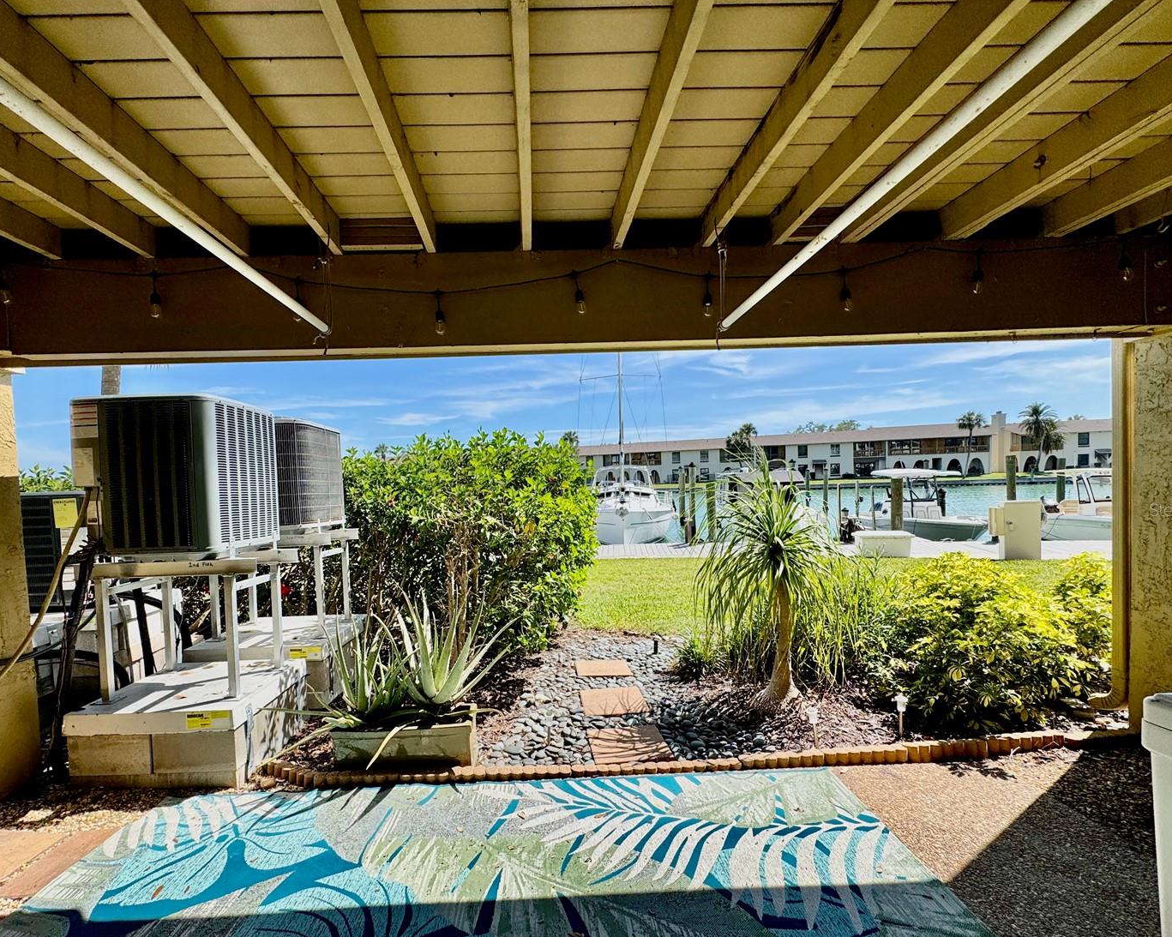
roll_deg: +1.4
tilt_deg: -3.7
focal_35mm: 16
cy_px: 509
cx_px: 544
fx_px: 555
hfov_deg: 93.0
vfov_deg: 80.2
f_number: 2.2
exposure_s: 1/1832
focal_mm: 2.22
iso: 50
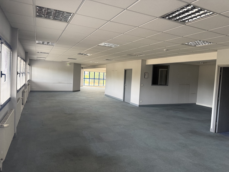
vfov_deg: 56.8
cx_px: 114
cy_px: 86
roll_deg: -3.1
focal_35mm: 24
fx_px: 159
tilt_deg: -3.6
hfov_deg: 71.6
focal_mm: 6.76
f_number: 1.78
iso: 250
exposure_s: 1/60
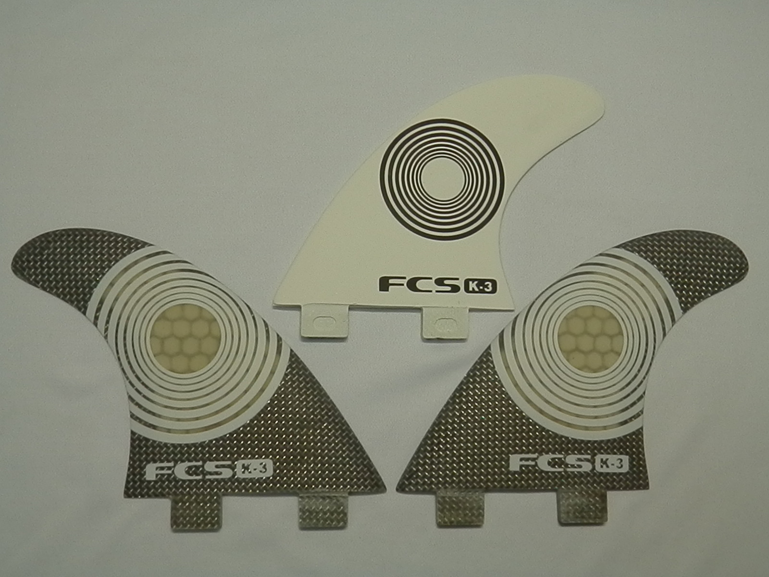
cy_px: 288
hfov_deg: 50.1
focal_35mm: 37
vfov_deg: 38.7
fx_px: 822
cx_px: 384
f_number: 3.6
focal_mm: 6.6
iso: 640
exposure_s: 1/200
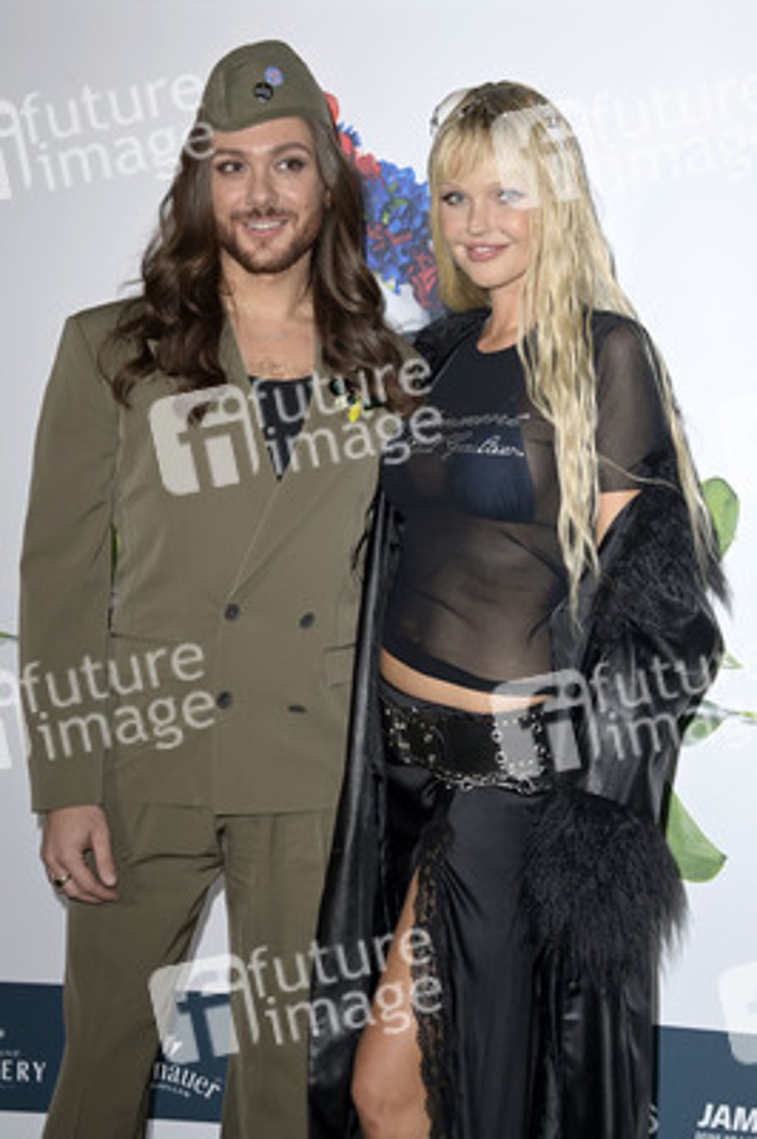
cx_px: 378
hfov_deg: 20.0
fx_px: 2148
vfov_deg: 29.7
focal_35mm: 68
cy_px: 570
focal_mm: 68
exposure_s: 1/250
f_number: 5.6
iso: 640
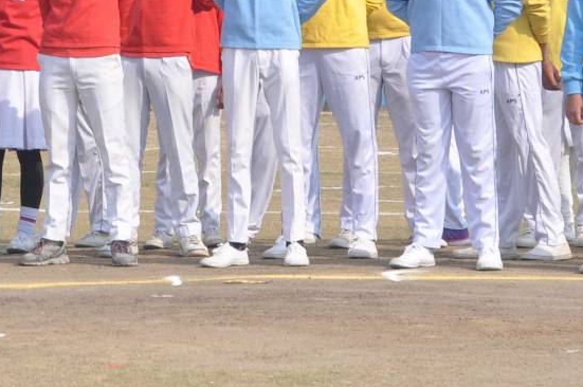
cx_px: 95
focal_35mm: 303
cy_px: -196
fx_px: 4901
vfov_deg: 4.5
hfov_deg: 6.8
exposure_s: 1/200
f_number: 10
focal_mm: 58
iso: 200
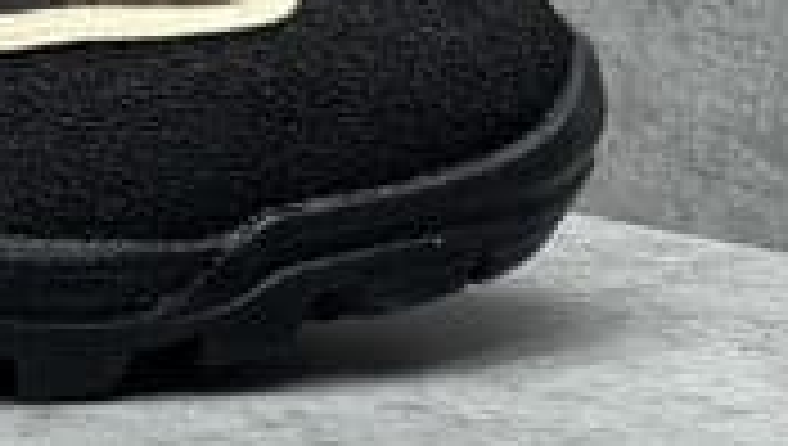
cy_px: -259
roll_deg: -0.7
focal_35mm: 335
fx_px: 7009
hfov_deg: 6.3
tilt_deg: -7.6
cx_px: -428
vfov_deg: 3.6
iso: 100
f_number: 2.8
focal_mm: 9
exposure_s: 1/100
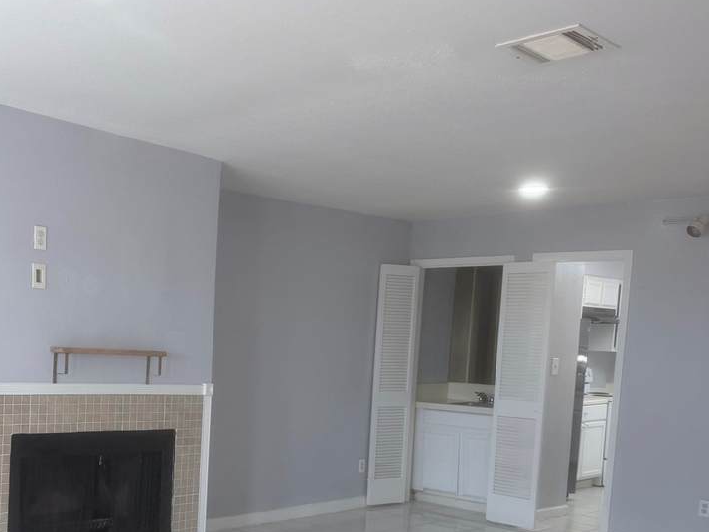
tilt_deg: -6.5
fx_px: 881
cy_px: 433
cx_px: 169
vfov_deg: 32.6
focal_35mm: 43
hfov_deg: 42.4
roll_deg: -2.3
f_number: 1.78
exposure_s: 1/120
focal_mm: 6.76
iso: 125
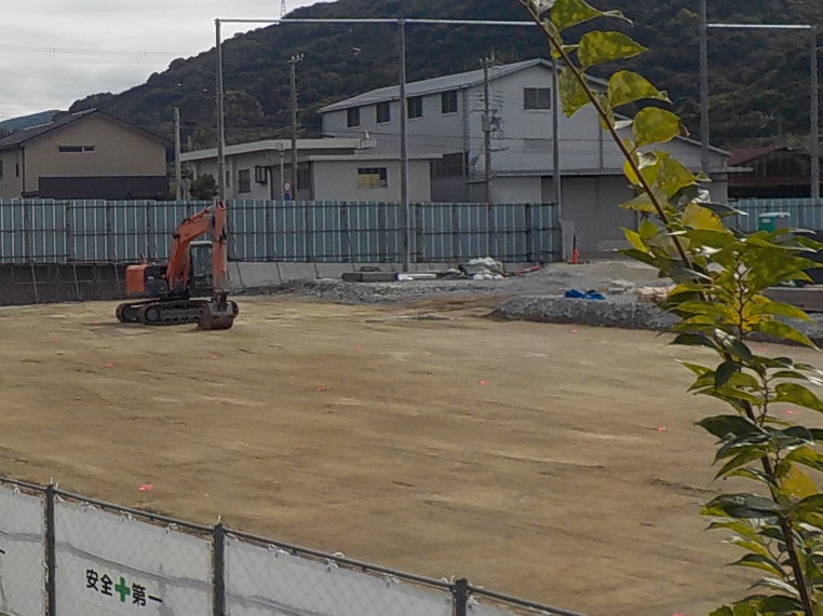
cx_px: 45
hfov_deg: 29.2
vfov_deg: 23.3
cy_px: 270
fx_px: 1497
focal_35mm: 63
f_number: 6.6
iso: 125
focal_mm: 4.1
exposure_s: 1/640
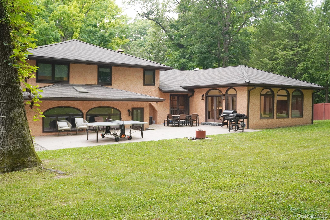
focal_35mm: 34
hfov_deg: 55.1
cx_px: 165
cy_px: 110
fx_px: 316
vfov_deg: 38.4
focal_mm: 23
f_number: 4
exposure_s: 1/160
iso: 800
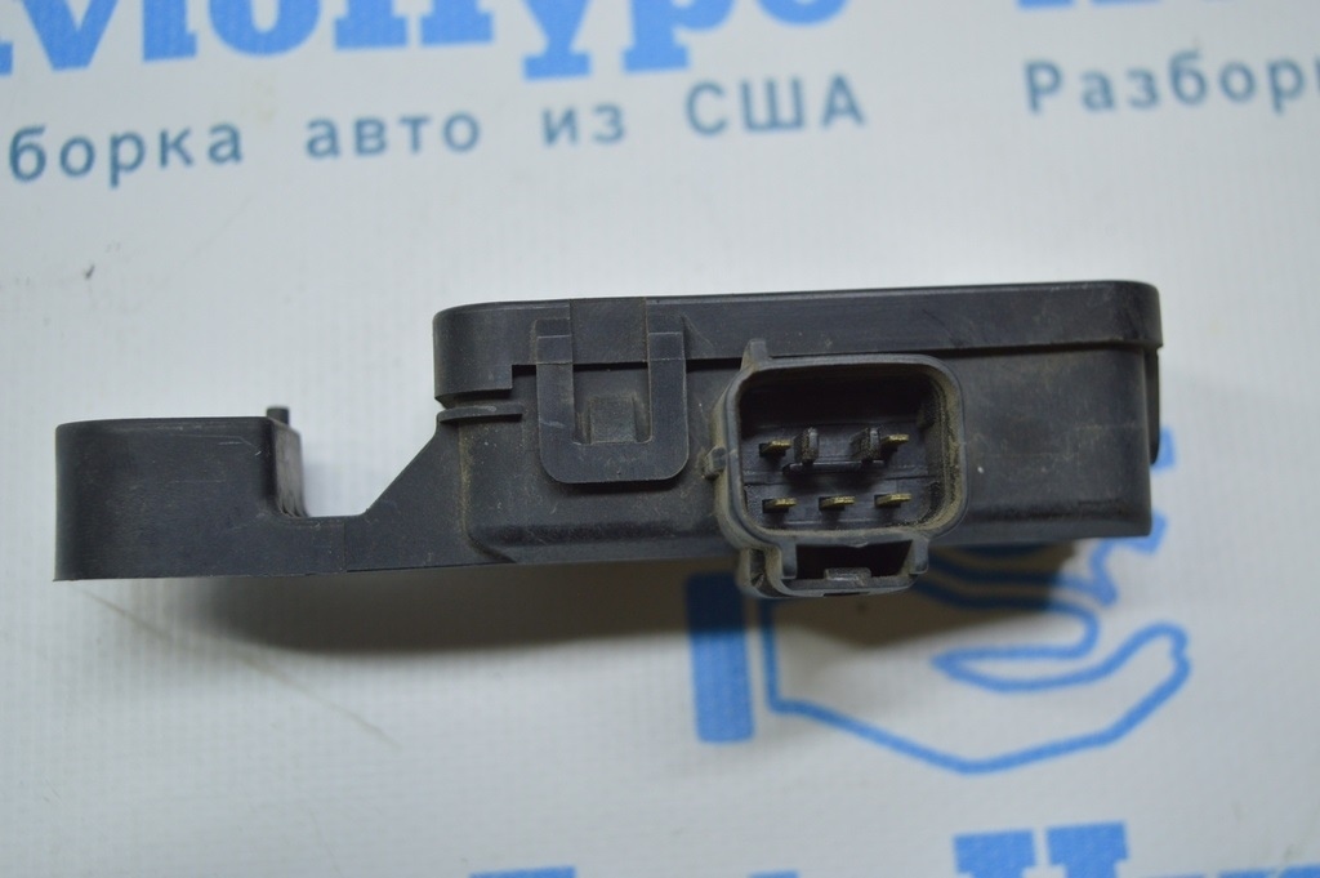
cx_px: 660
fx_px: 1868
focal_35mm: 51
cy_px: 439
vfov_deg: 26.4
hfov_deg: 38.9
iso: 400
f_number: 4.5
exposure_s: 1/60
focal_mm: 34
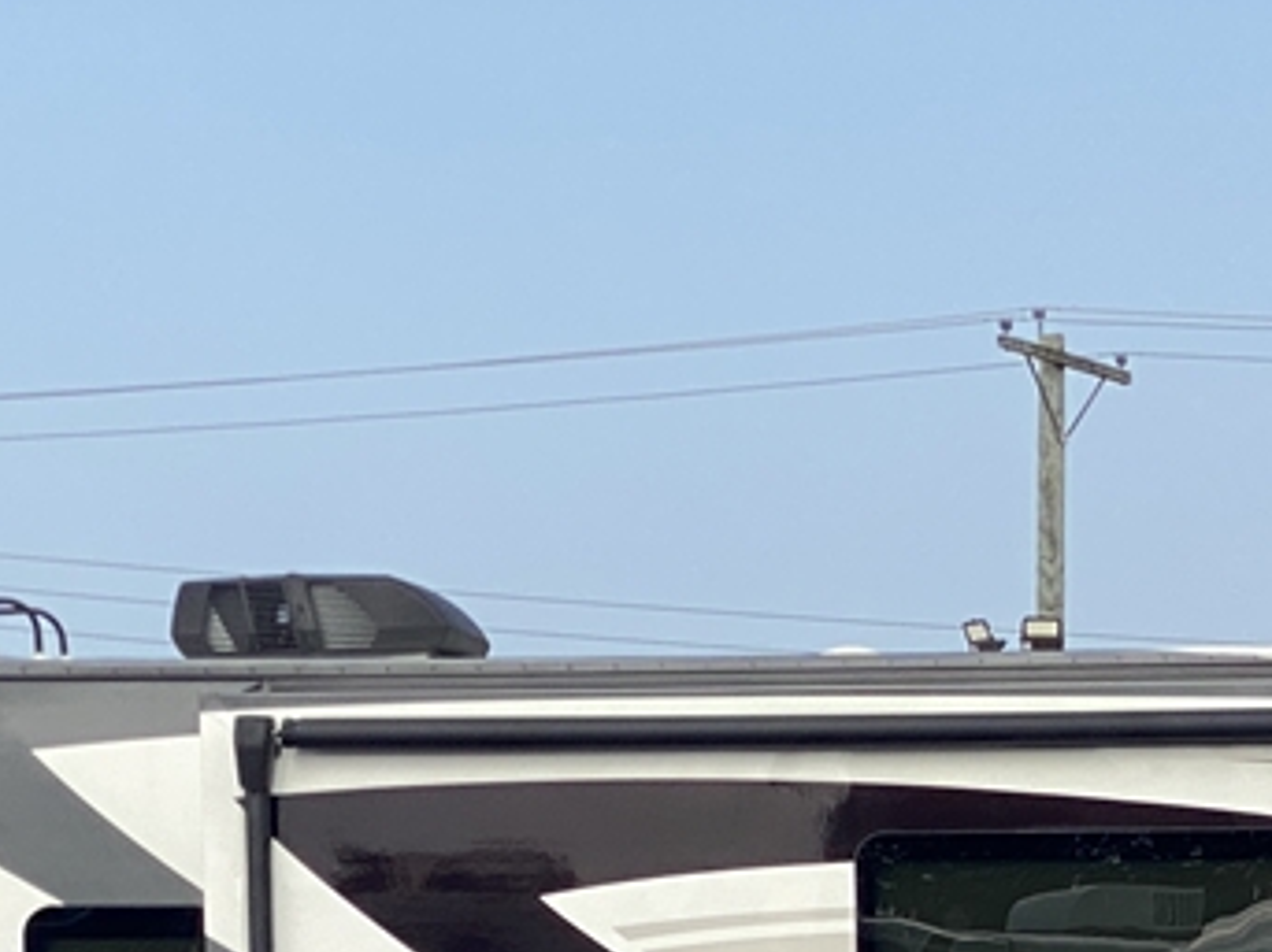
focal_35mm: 182
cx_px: 1539
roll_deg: -0.2
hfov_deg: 10.7
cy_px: 1652
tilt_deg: -3.2
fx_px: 6685
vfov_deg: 7.9
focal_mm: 6
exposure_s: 1/872
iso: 20
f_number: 2
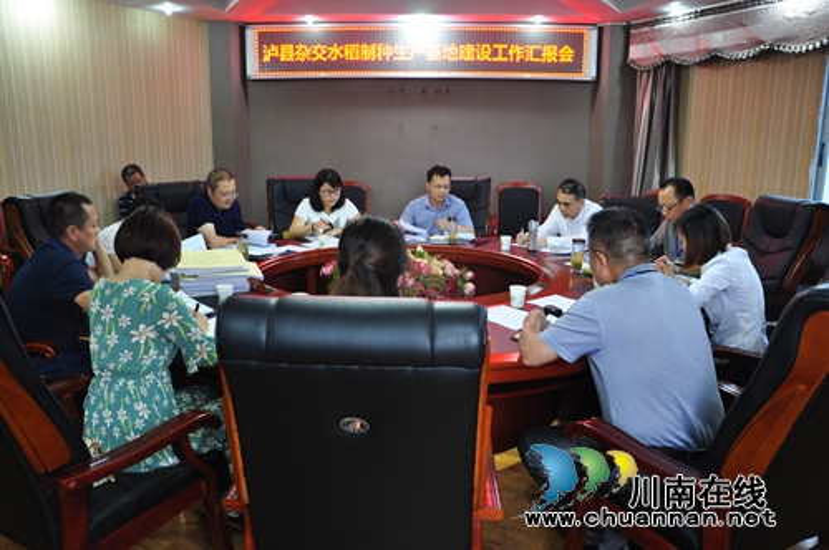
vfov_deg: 47.8
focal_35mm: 27
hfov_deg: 67.4
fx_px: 621
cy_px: 275
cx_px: 414
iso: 560
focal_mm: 18
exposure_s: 1/30
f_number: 3.5
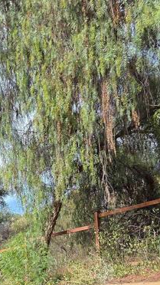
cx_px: -10
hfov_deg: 28.1
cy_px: 269
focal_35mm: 39
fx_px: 294
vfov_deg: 45.5
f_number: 2.2
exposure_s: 1/713
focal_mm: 2.2
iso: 50
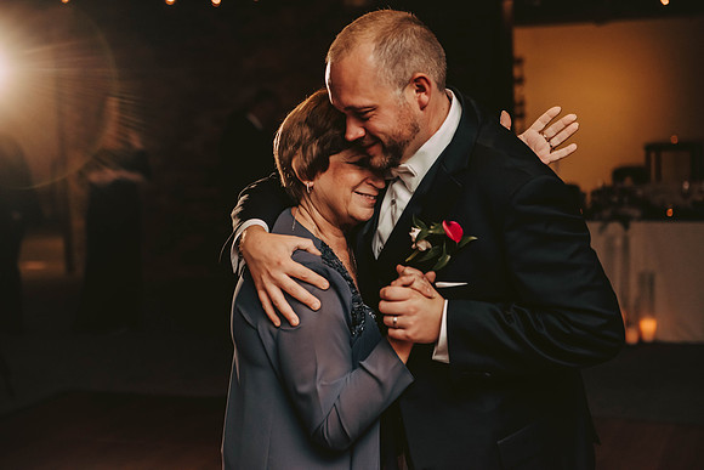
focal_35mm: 70
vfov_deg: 19.5
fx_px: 1369
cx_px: 352
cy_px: 235
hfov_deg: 28.8
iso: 2000
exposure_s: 1/200
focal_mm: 70
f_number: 3.2
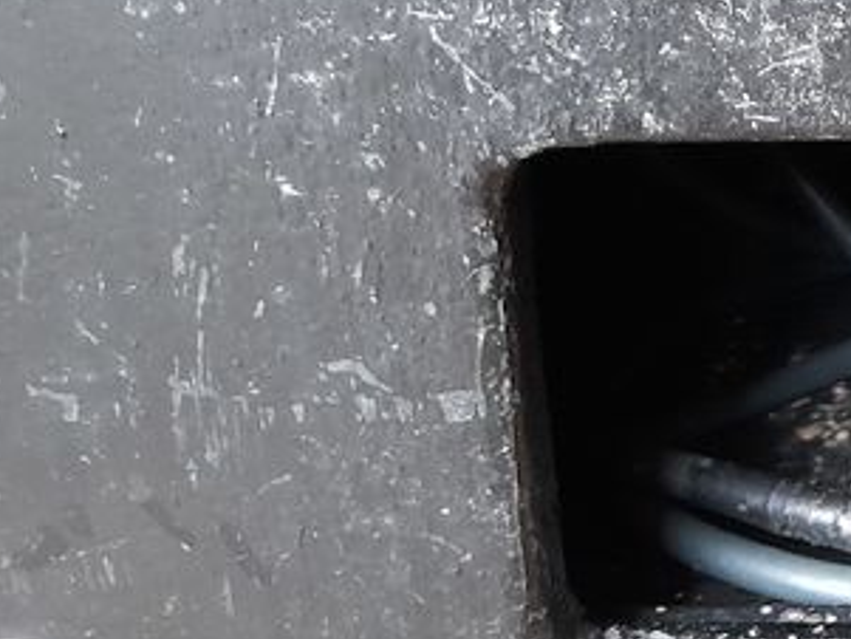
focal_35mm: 83
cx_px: 1142
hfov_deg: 21.1
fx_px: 2041
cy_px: 71
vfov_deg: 17.5
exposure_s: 1/25
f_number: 2
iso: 640
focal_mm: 4.6
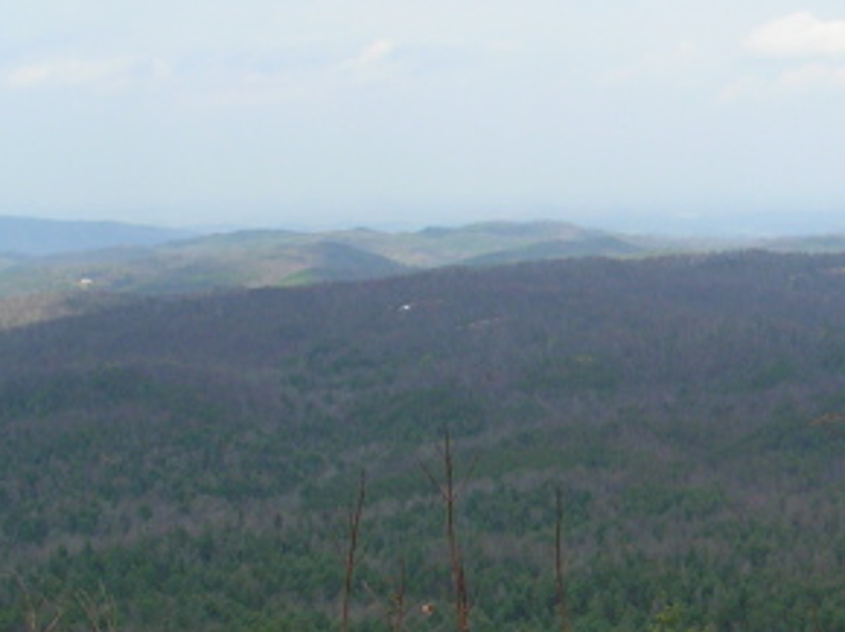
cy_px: 338
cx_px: 895
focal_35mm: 84
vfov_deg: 17.5
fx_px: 2049
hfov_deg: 22.2
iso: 50
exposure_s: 1/221
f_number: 5.6
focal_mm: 5.8
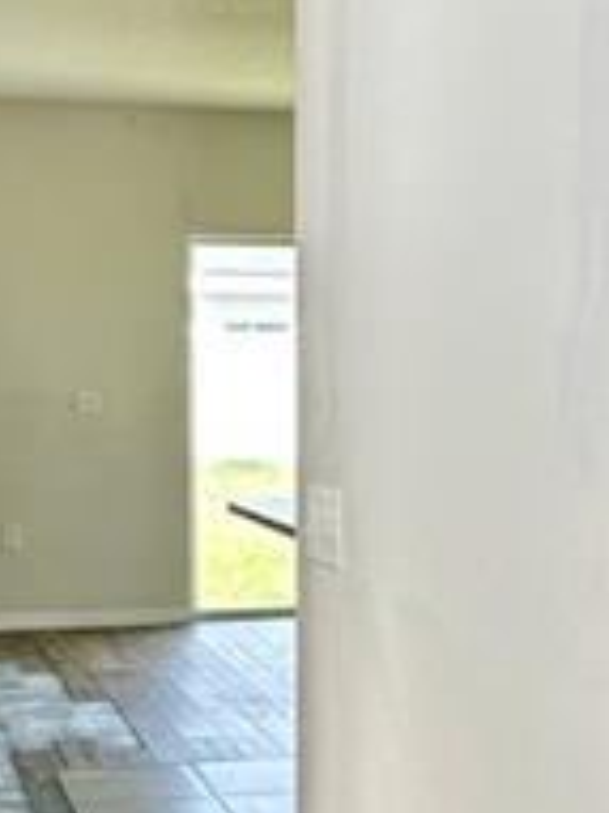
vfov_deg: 25.7
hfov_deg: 19.6
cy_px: 592
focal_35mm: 75
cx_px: 307
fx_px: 1761
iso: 160
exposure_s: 1/99
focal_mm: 2.22
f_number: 2.2
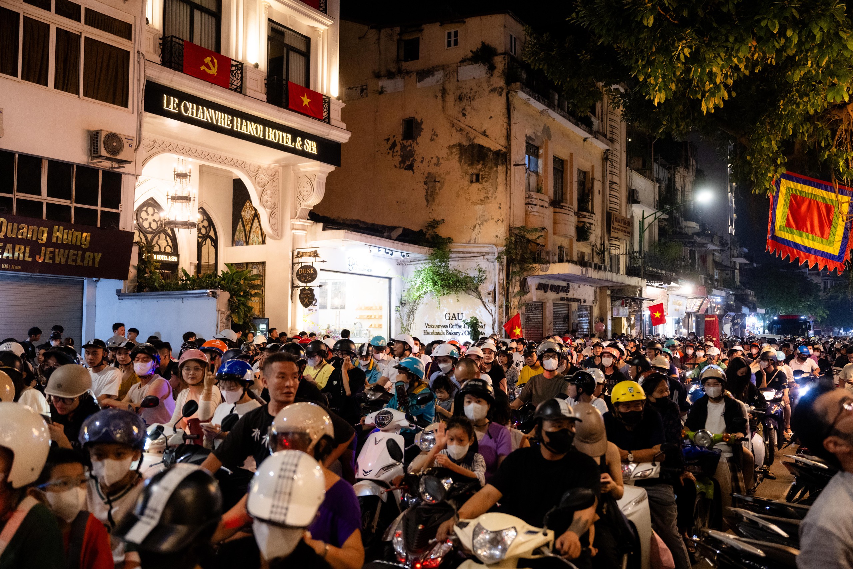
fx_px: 770
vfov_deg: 40.5
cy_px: 284
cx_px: 426
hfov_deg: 58.0
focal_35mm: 32
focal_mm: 32.5
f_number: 2.8
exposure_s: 1/160
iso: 3200
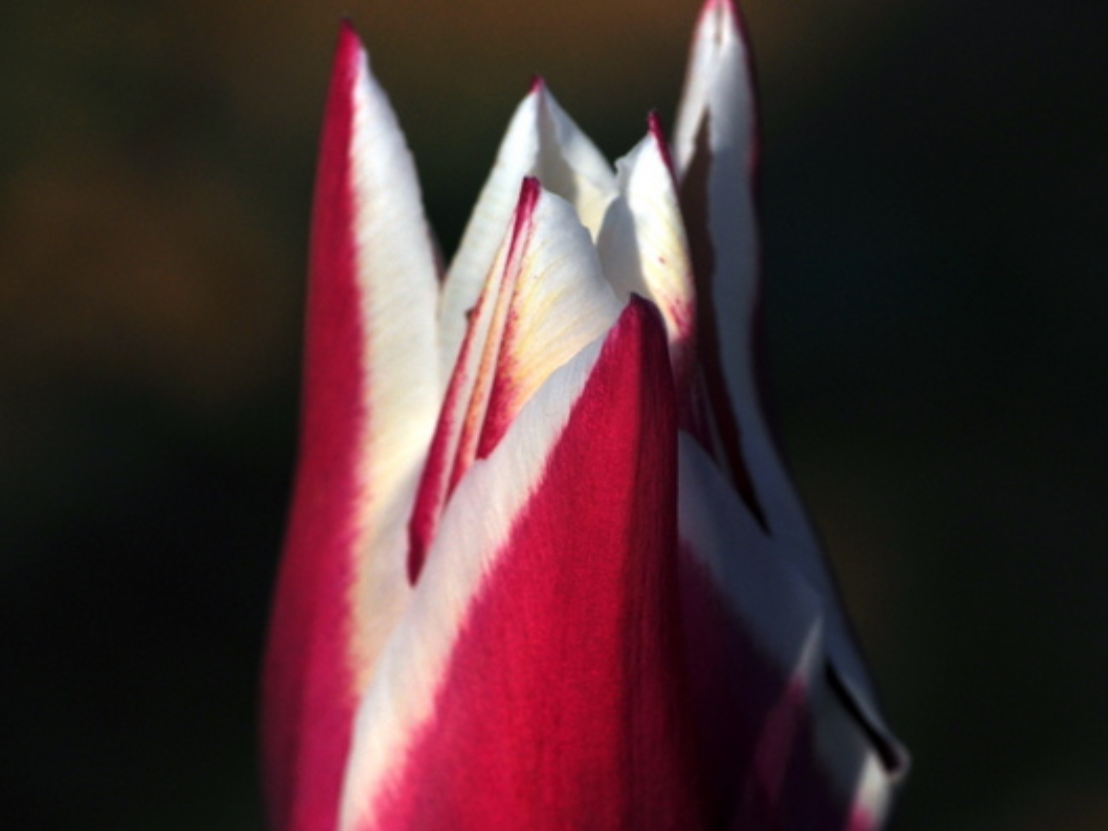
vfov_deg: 5.6
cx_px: 553
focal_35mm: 266
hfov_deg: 7.4
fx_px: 8516
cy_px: 670
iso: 200
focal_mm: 122
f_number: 9
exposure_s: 1/1250
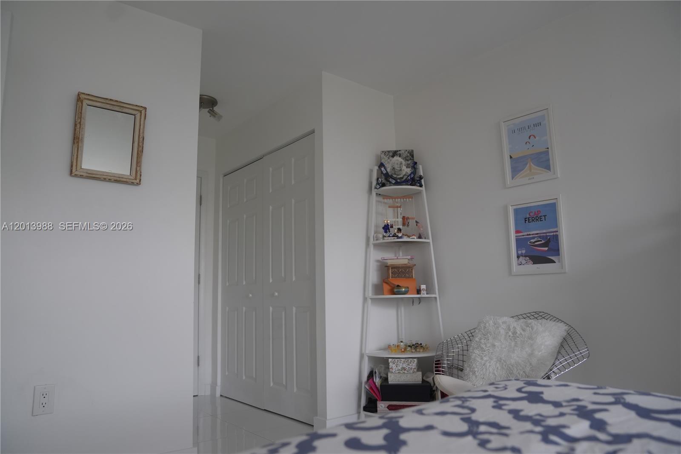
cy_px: 227
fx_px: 473
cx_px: 340
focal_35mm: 25
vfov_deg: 51.3
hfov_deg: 71.5
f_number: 2.8
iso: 400
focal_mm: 25
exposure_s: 1/100
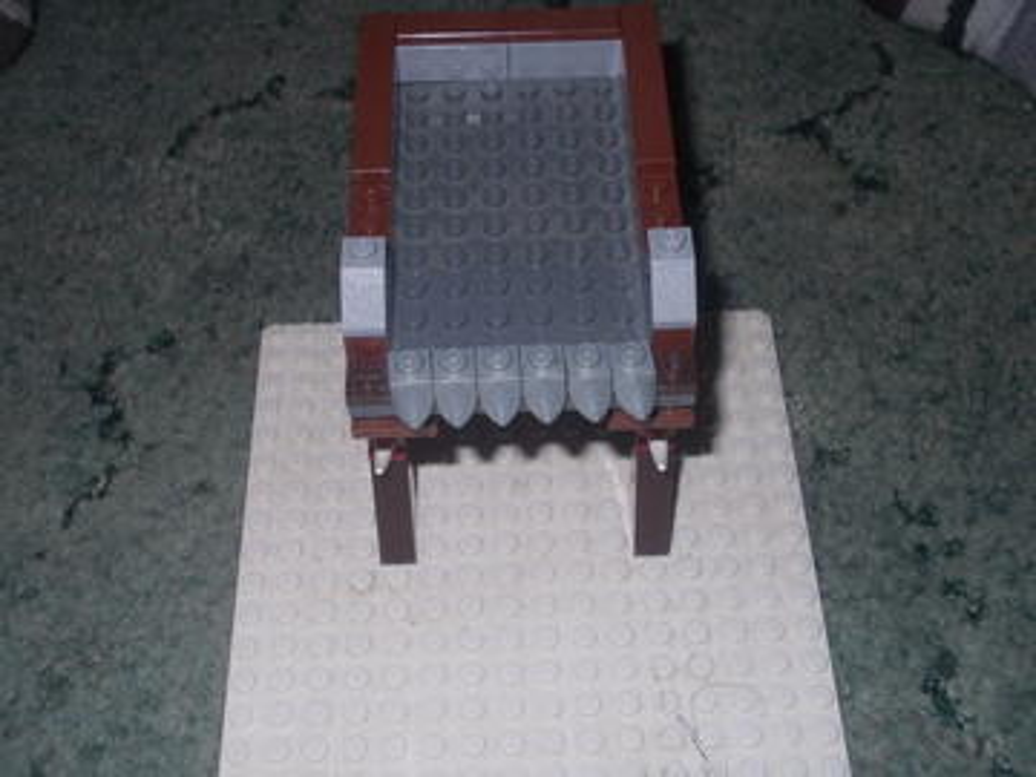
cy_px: 388
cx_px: 518
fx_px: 1526
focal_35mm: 51
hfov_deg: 37.5
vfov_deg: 28.6
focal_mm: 7.2
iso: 200
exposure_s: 1/30
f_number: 3.6
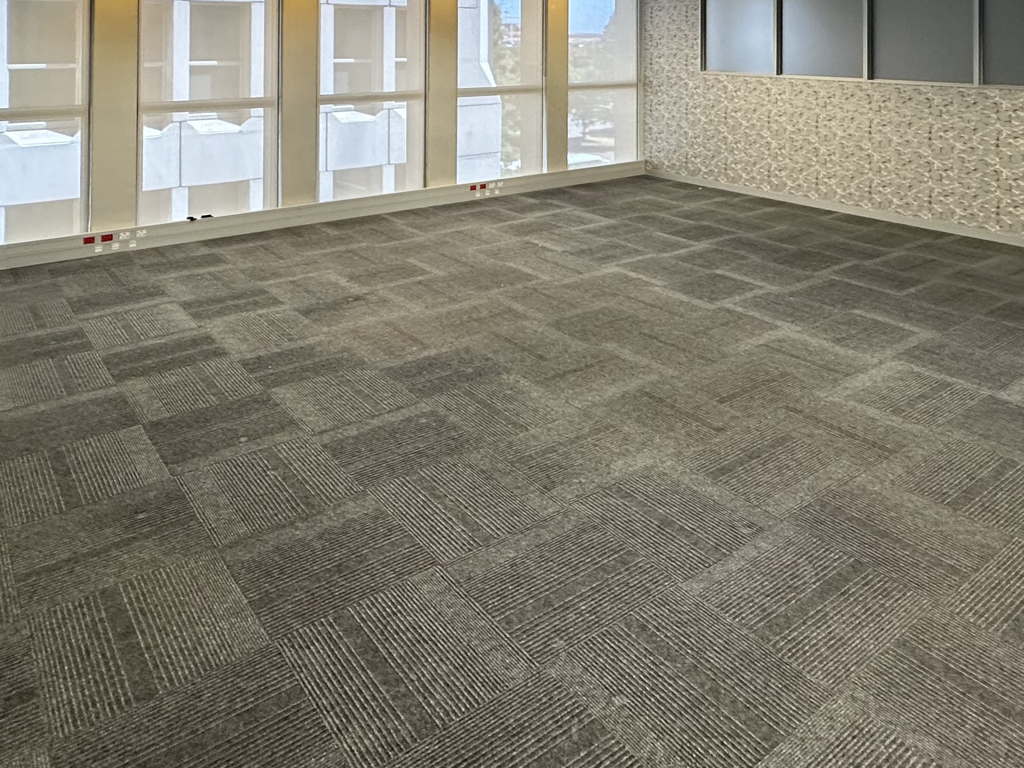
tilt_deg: +2.3
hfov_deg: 63.4
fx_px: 828
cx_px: 550
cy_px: 21
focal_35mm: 28
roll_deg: +0.3
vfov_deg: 43.5
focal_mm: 2.22
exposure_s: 1/100
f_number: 2.2
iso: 250
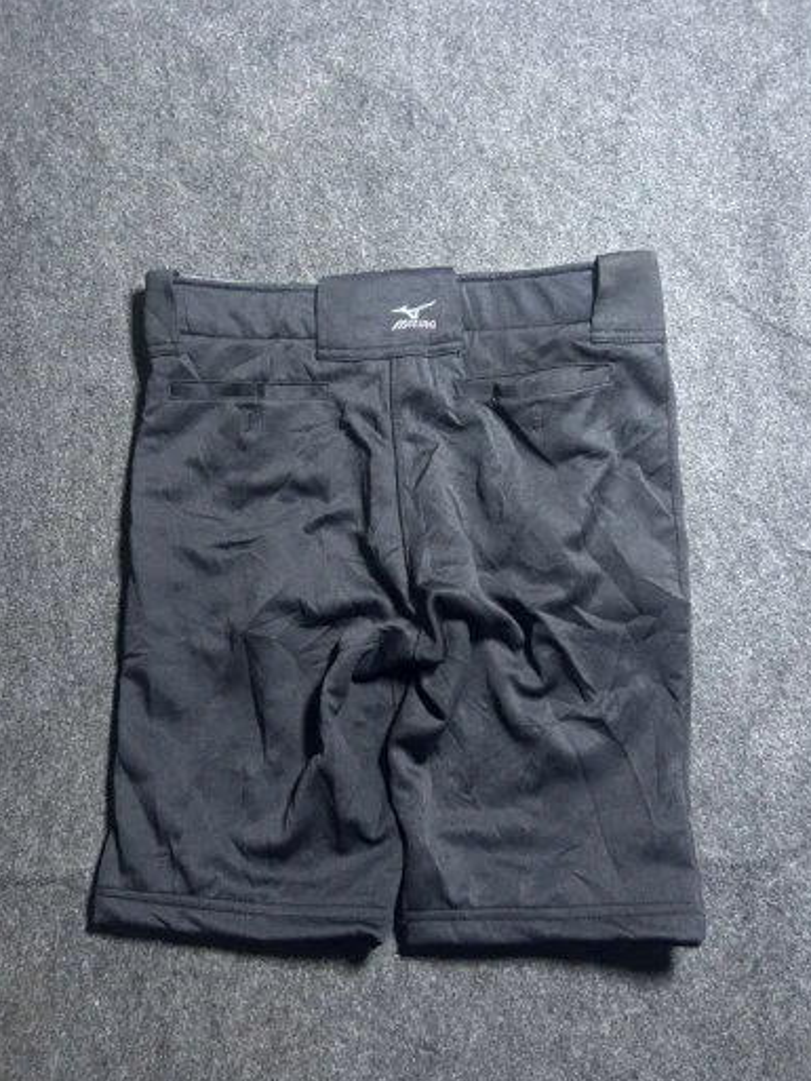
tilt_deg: -59.9
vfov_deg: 65.3
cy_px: 555
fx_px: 843
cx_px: 417
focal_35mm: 27
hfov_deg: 51.4
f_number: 1.5
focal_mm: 5.7
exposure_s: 1/33
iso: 500
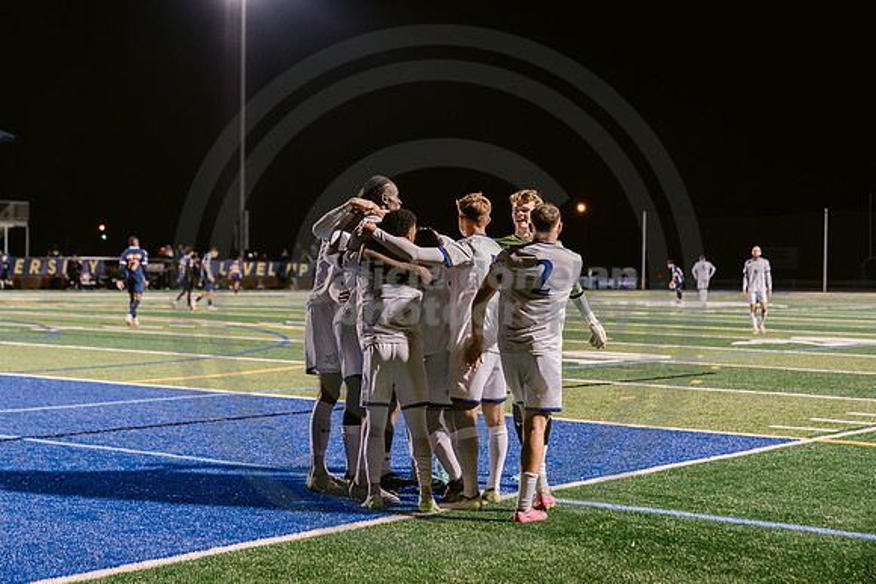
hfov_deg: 28.8
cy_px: 292
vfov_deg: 19.5
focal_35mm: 70
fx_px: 1704
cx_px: 438
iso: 2500
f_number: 3.2
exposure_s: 1/250
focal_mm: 70
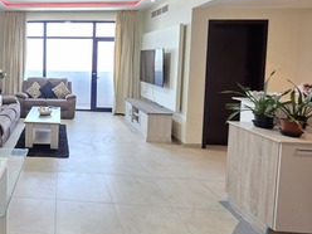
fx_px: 216
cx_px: 46
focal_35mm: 24
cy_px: 76
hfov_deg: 62.9
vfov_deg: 55.5
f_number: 1.9
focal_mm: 2.2
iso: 200
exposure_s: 1/50
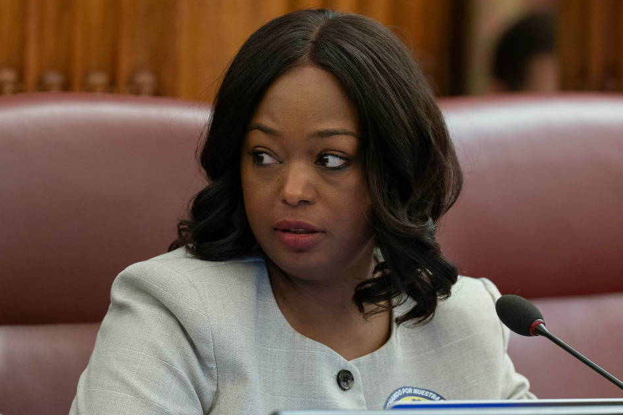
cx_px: 312
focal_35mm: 218
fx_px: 3772
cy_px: 209
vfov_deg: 6.3
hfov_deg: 9.4
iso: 1250
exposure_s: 1/250
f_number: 3.2
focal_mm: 200
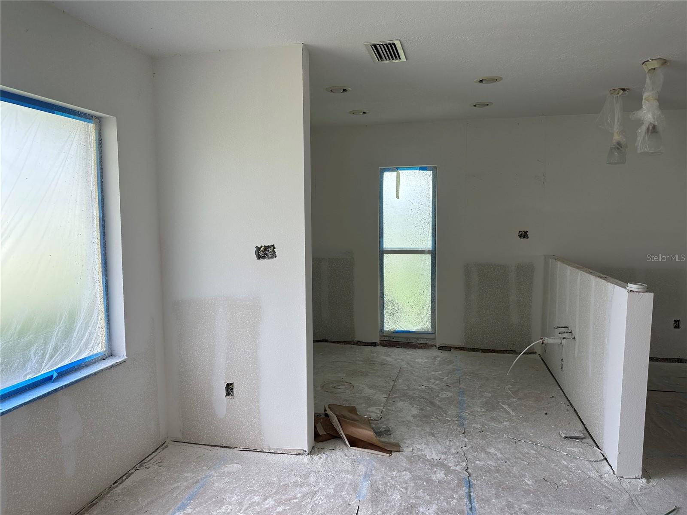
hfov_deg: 71.6
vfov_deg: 56.8
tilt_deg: -4.8
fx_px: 476
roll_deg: +0.9
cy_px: 258
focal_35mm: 24
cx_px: 344
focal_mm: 6.86
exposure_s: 1/140
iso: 80
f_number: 1.78
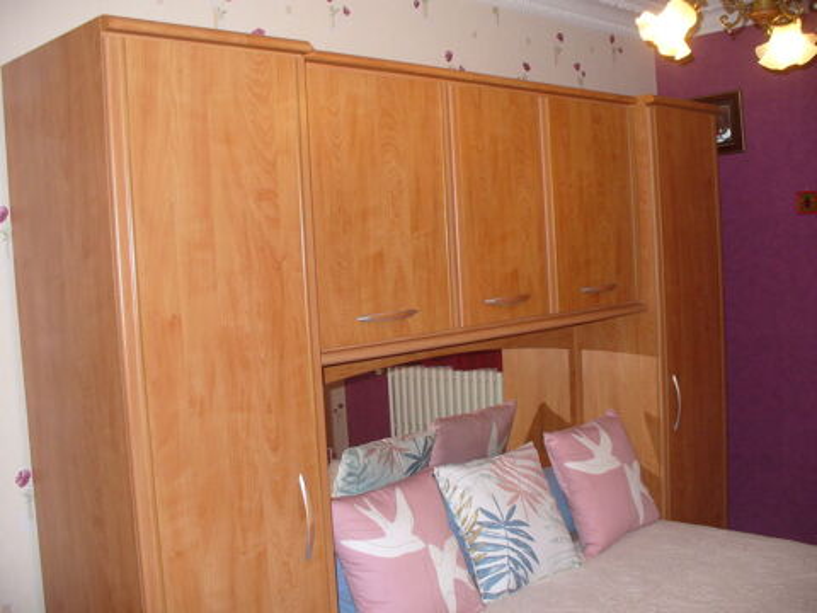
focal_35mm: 37
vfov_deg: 38.7
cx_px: 408
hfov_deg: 50.1
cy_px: 306
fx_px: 873
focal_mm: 6.1
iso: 150
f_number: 2.8
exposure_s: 1/60
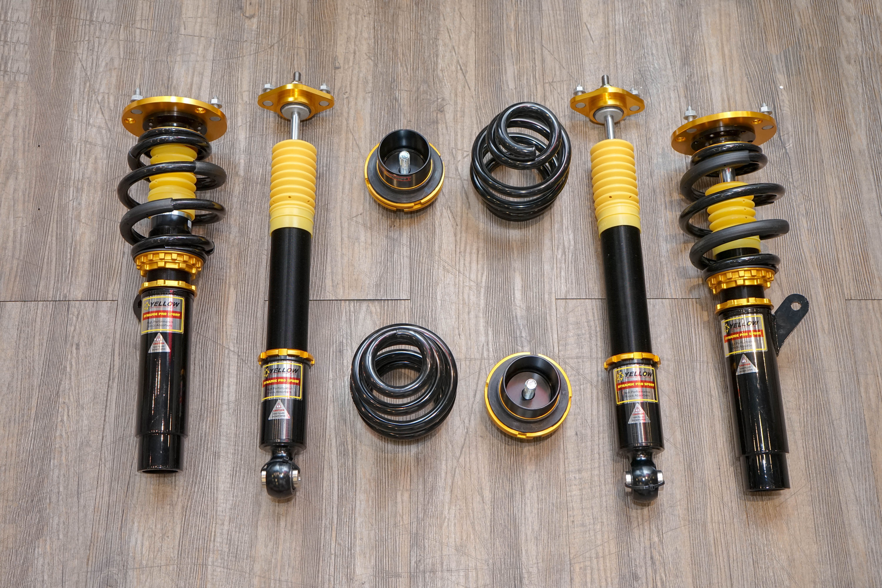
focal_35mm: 41
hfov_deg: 47.4
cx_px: 441
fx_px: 1004
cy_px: 294
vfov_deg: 32.6
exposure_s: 1/100
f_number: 7.1
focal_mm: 41
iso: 1600
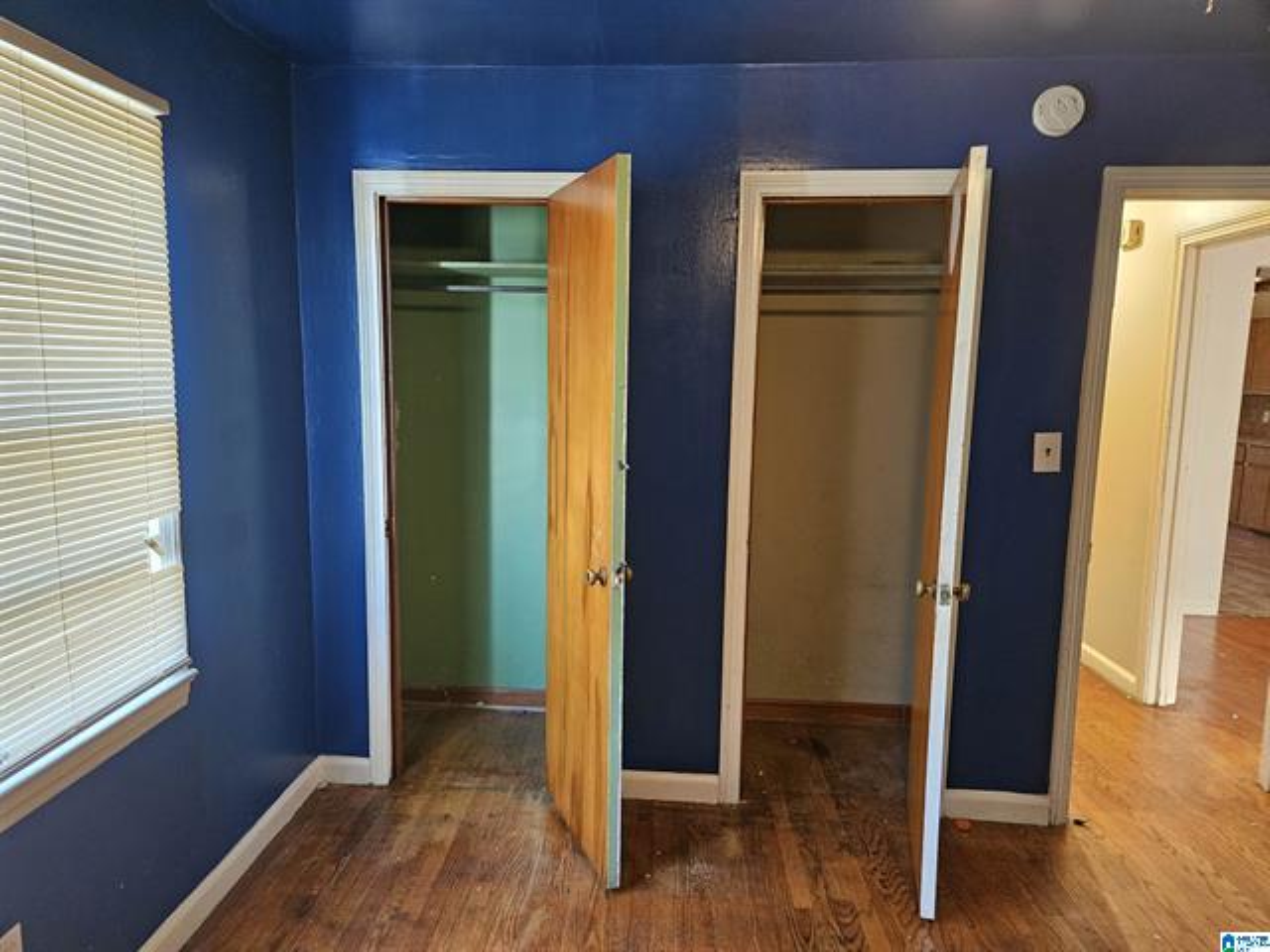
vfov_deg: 58.9
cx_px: 635
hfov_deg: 73.9
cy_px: 476
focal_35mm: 23
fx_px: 844
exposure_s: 1/40
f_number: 1.8
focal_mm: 5.4
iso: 640
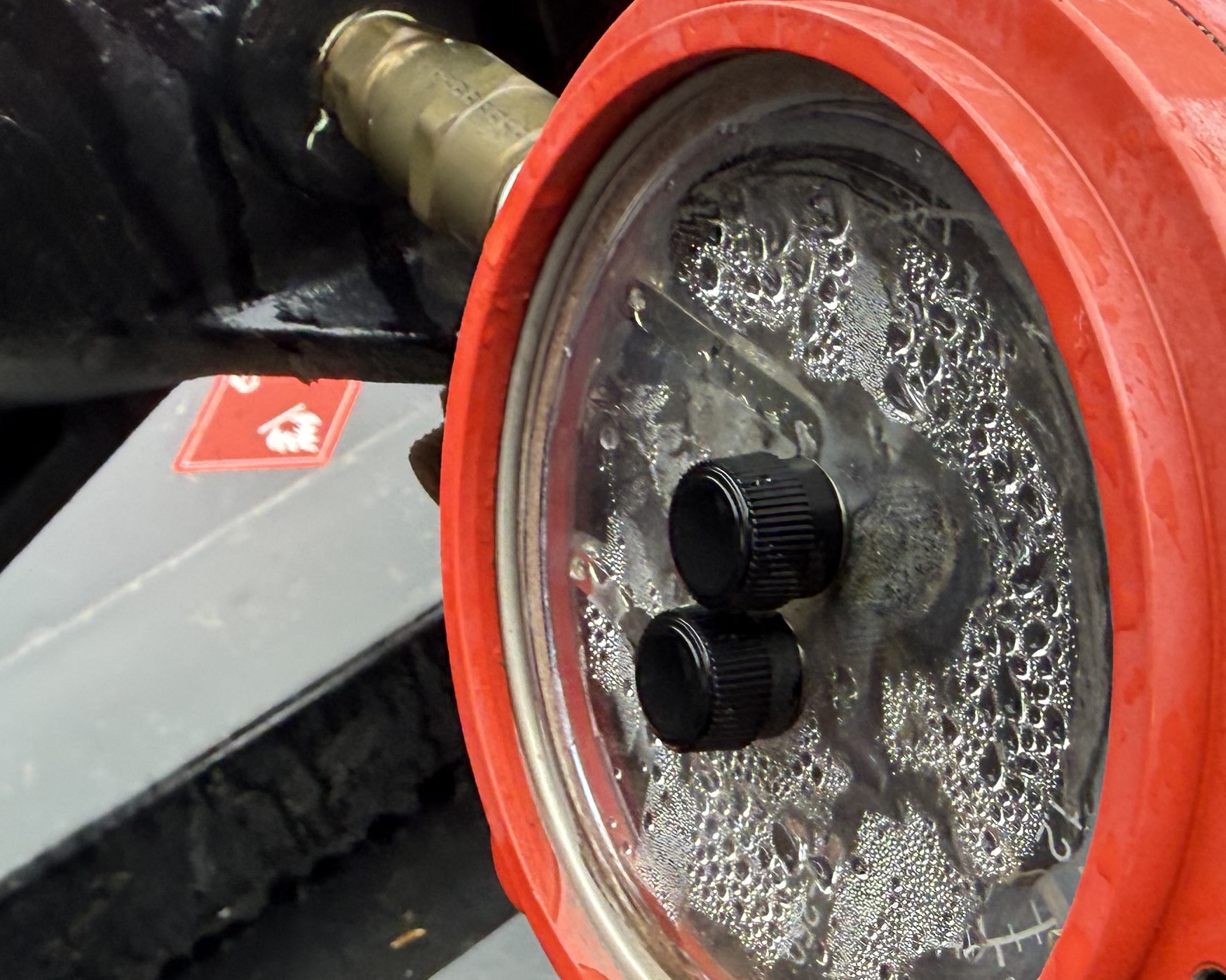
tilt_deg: -48.6
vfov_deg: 27.7
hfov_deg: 34.0
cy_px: 752
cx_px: 918
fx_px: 1959
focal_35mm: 54
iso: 50
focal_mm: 2.22
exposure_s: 1/99
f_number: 2.2
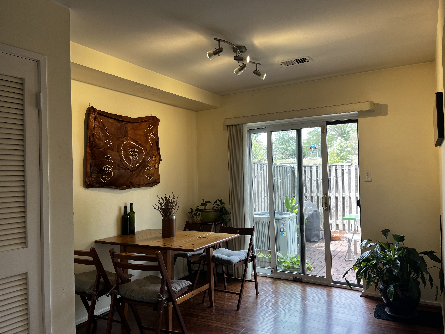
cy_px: 167
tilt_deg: +1.0
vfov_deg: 53.1
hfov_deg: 67.3
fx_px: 334
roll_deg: +1.2
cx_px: 222
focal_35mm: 26
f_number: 1.6
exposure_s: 1/120
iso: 40
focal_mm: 5.1
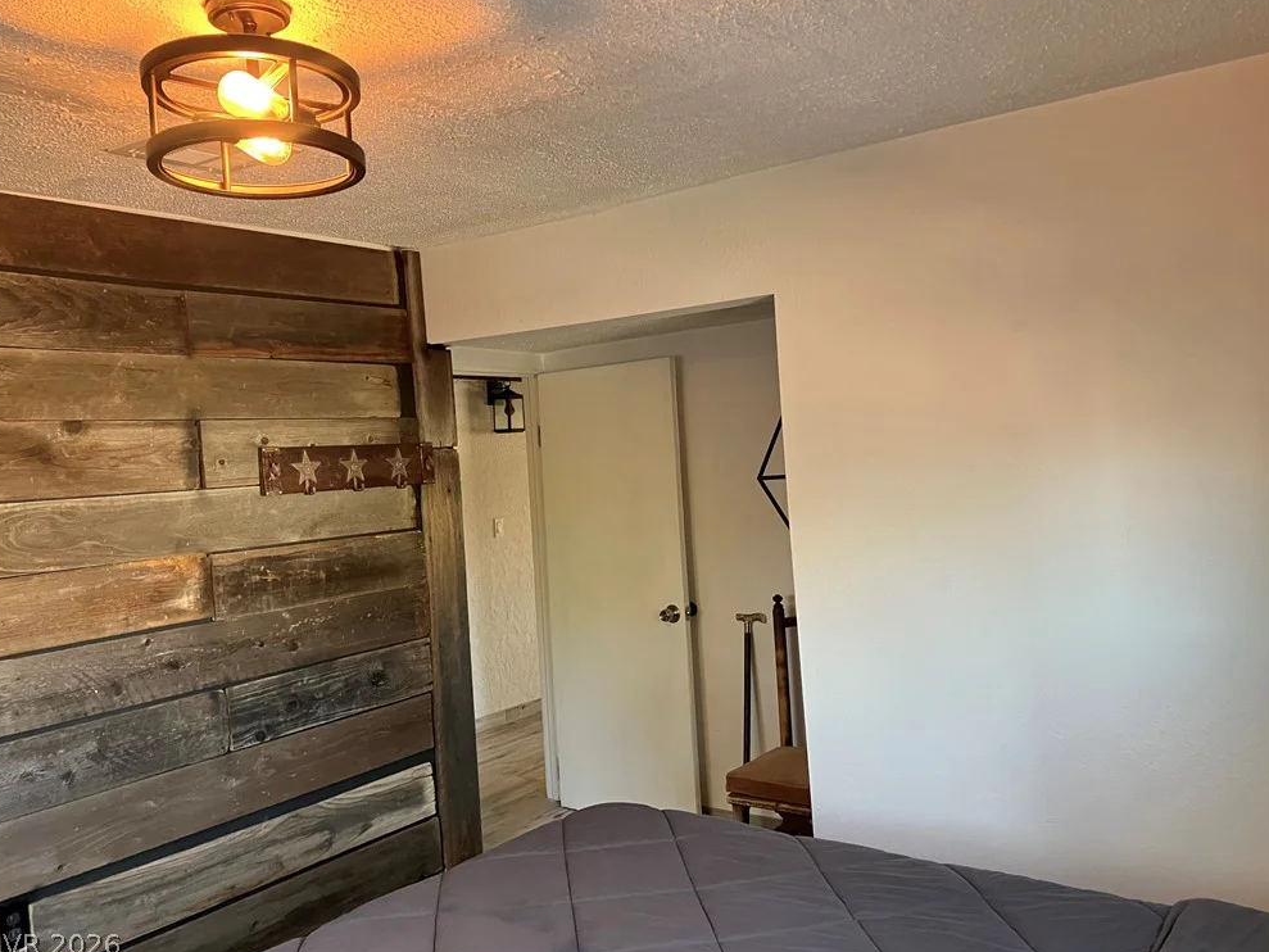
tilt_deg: +0.5
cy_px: 473
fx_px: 1063
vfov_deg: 48.2
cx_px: 638
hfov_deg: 61.7
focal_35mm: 29
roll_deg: +4.0
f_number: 1.8
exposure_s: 1/60
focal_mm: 3.99
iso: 200
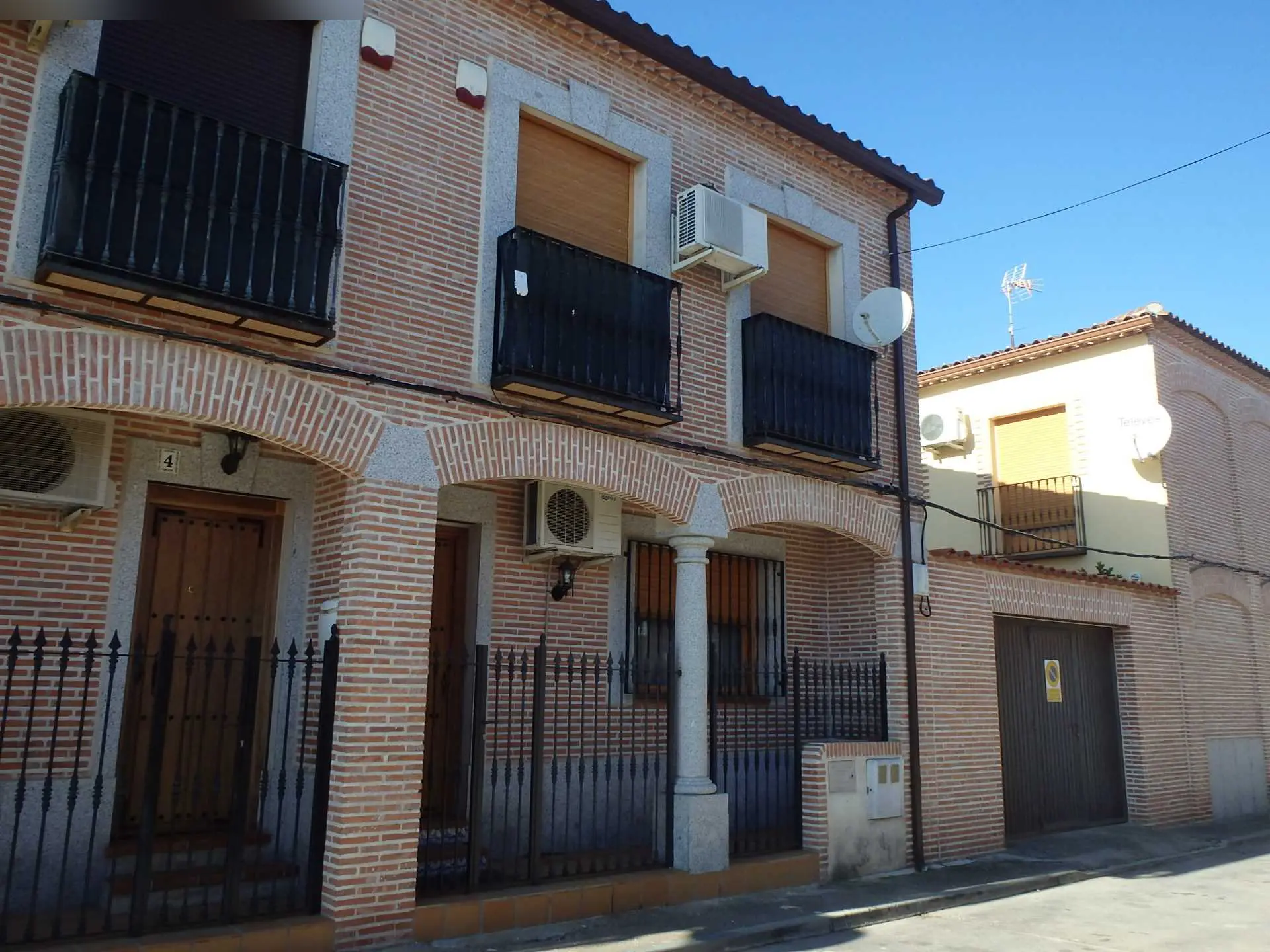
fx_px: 1027
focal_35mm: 28
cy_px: 476
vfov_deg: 49.7
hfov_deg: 63.4
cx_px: 635
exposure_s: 1/500
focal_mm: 5
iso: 125
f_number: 3.9
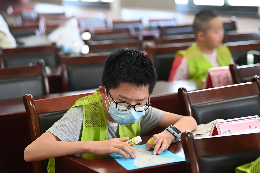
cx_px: 130
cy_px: 86
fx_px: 686
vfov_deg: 14.4
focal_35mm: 95
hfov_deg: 21.5
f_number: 2.8
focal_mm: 95
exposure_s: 1/160
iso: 2000
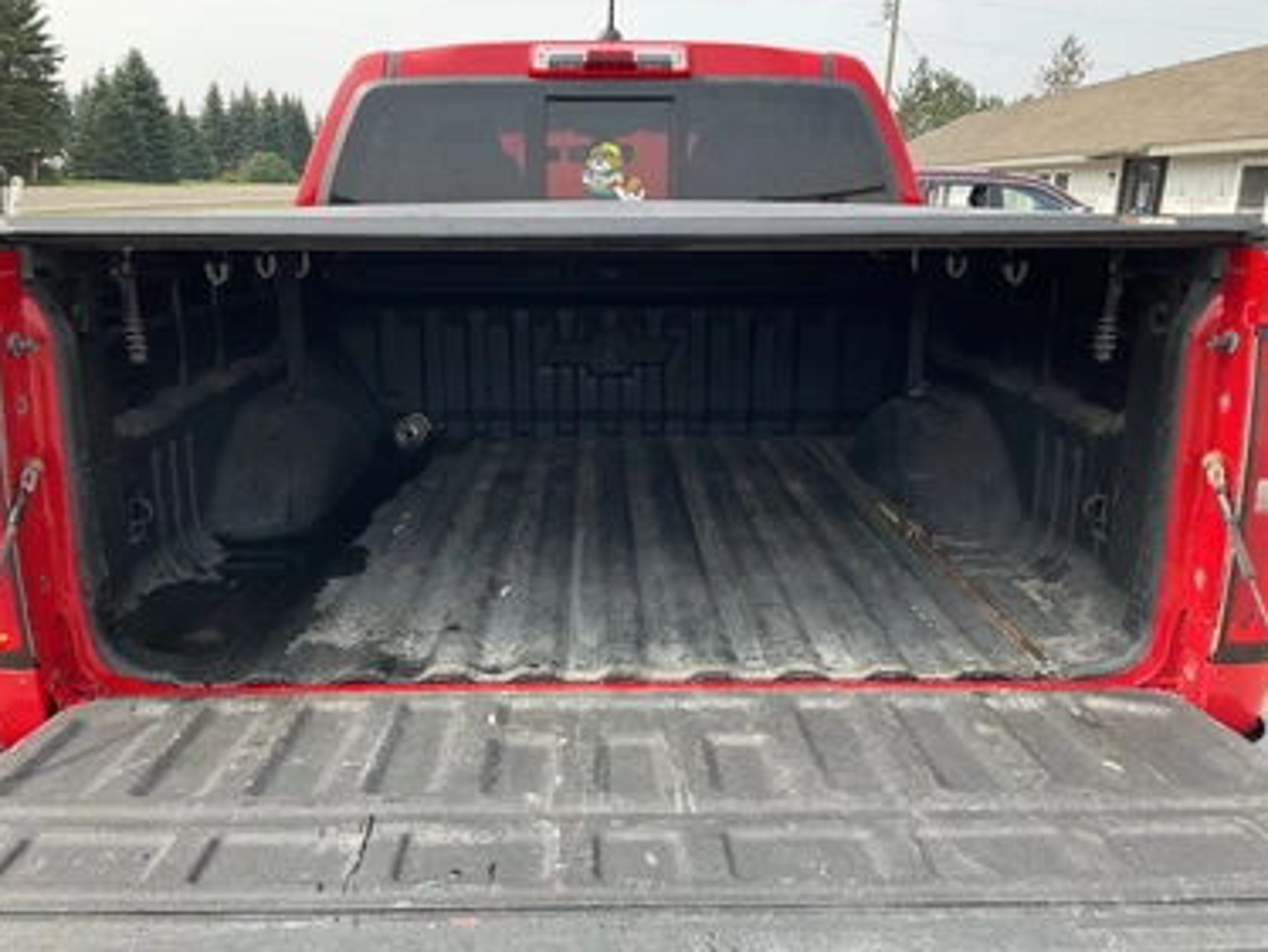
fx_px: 1136
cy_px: 488
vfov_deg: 45.5
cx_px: 610
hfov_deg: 58.3
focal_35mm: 31
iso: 25
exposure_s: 1/287
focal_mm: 3
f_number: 1.8
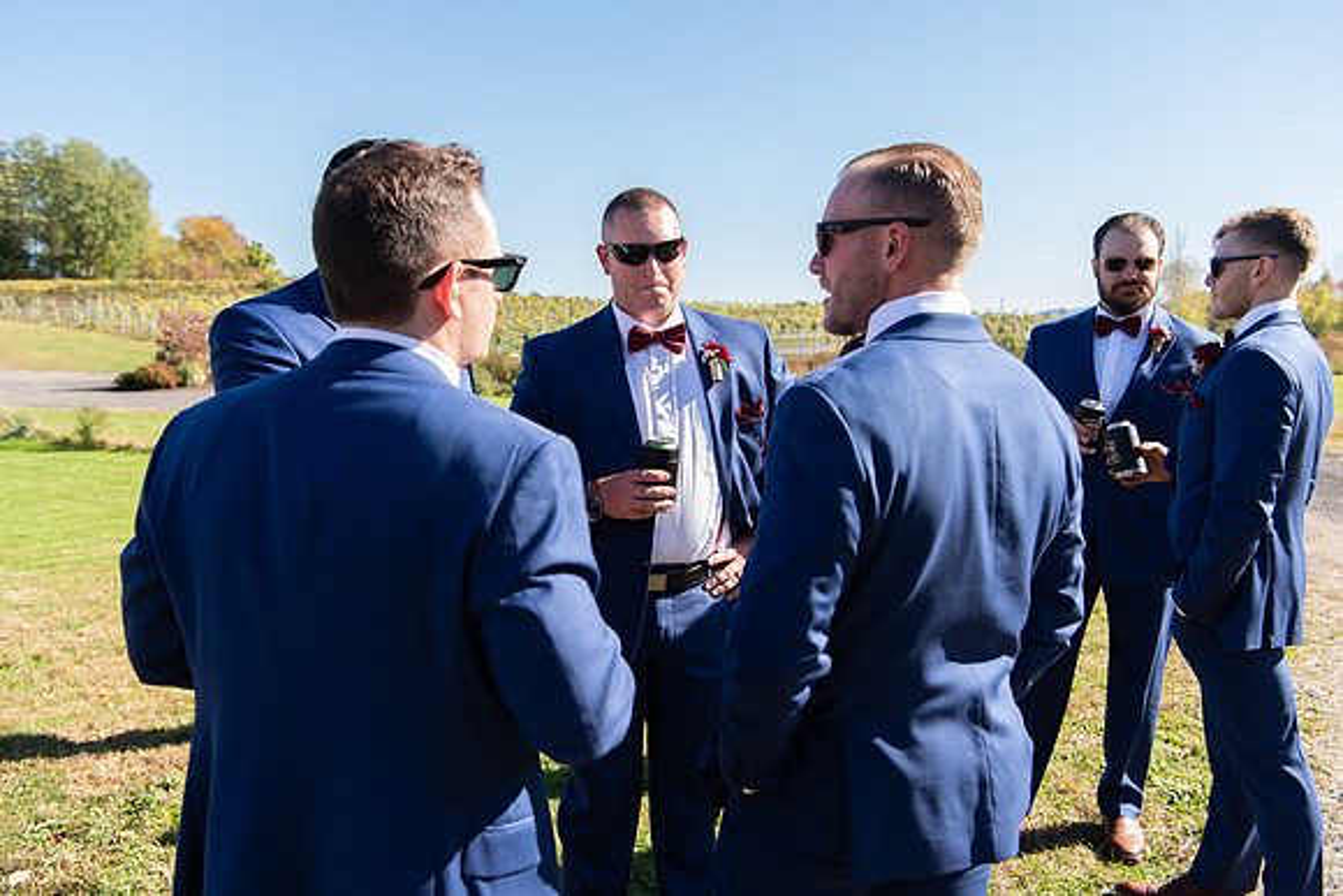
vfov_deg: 38.9
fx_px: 1269
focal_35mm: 34
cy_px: 448
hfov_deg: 55.8
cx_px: 672
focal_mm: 34
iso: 100
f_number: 5
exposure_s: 1/250
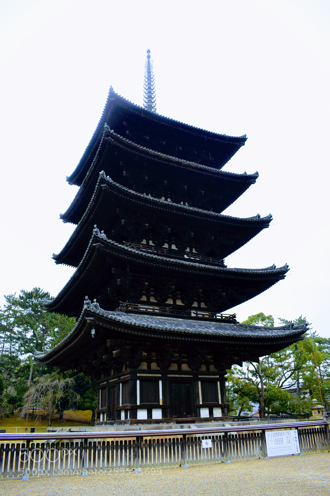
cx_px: 165
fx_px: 371
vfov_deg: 67.4
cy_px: 248
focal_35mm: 27
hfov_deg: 47.9
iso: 400
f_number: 5
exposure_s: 1/100
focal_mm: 18
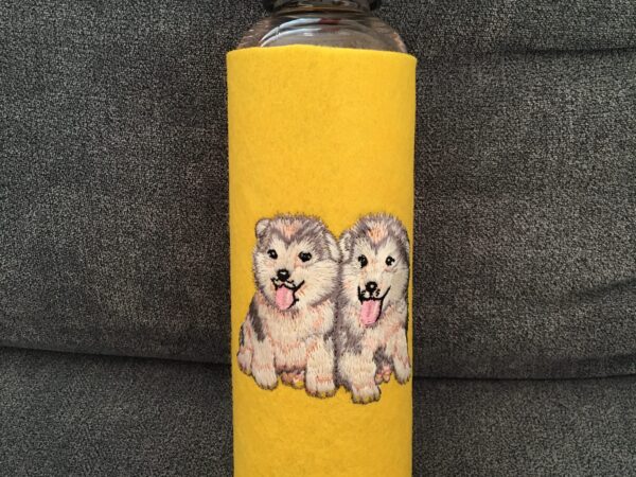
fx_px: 533
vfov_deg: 48.2
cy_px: 238
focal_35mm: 29
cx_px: 318
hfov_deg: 61.7
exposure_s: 1/33
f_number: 2.2
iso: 200
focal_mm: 4.15
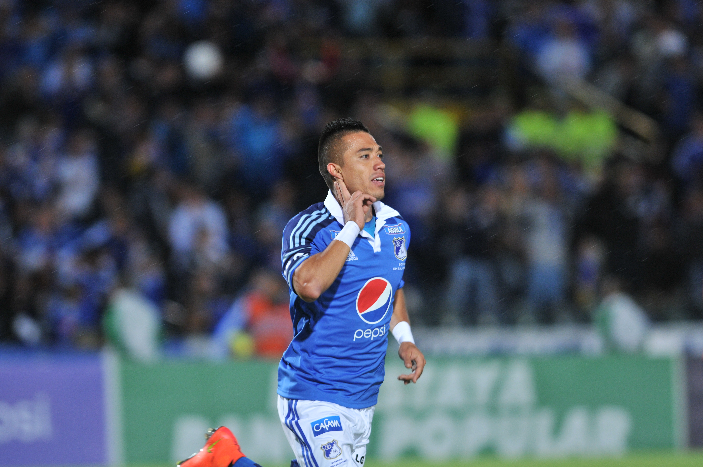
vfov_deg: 3.0
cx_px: 352
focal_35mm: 450
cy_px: 234
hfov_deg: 4.6
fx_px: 8777
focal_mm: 300
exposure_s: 1/400
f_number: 2.8
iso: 500
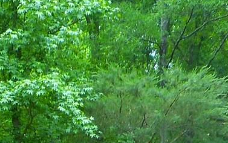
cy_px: 331
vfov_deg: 8.4
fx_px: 895
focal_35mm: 144
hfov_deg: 14.5
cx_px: 77
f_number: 3.7
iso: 80
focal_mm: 4.5
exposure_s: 1/50
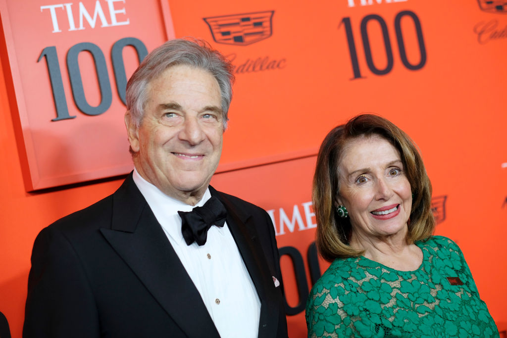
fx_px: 1183
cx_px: 254
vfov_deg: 16.3
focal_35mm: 84
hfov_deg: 24.2
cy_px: 169
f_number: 2
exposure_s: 1/250
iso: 640
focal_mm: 56
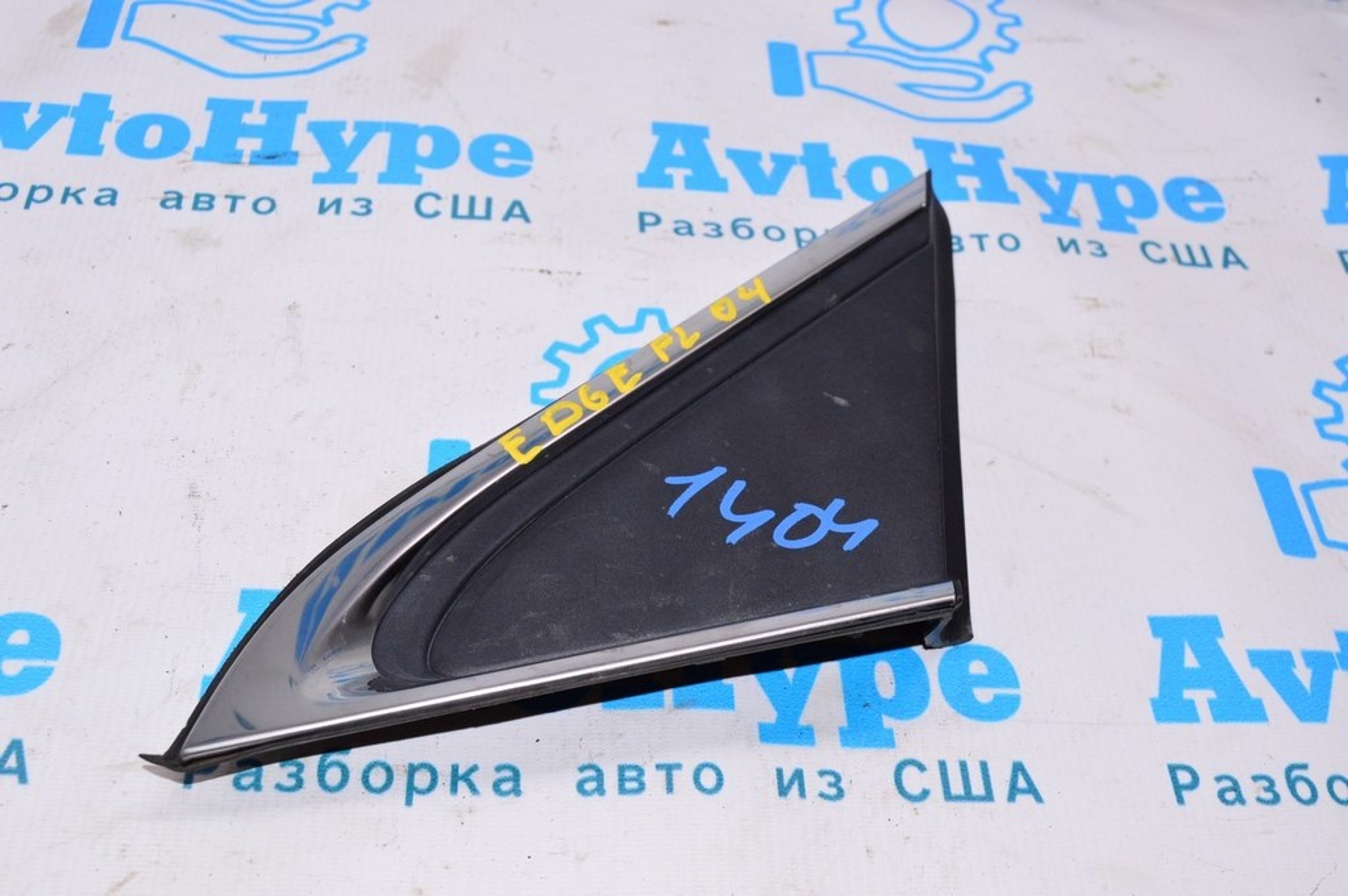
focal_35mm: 44
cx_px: 674
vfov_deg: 30.8
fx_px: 1627
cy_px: 448
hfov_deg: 45.0
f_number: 8
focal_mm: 29
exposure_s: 1/200
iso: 1600
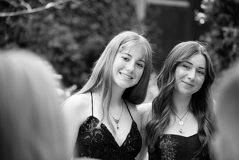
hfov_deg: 10.3
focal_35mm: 200
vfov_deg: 6.9
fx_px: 1328
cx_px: 120
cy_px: 80
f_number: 6.3
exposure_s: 1/800
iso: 1250
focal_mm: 200
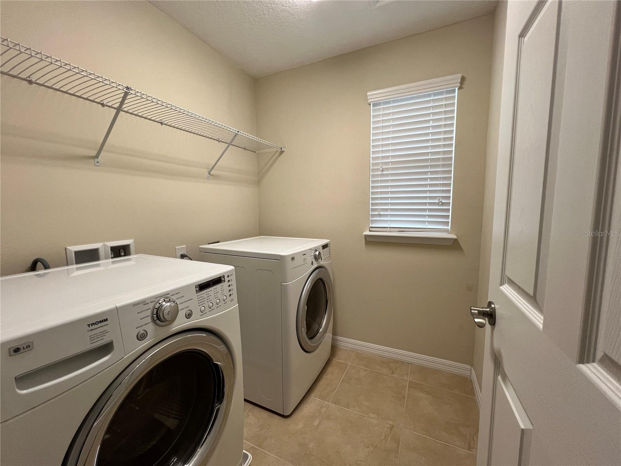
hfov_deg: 106.2
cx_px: 310
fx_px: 233
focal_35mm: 13
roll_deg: +0.4
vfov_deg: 89.9
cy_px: 233
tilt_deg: -6.6
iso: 160
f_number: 1.8
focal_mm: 1.57
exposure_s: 1/120
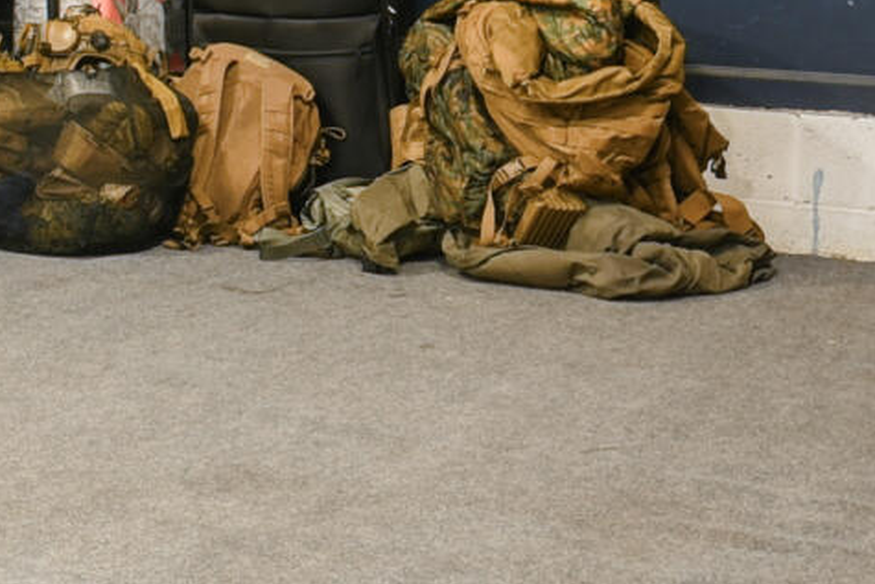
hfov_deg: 17.2
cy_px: -328
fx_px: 2455
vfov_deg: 12.8
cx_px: -619
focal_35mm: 101
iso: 100
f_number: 9
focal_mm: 16
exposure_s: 8
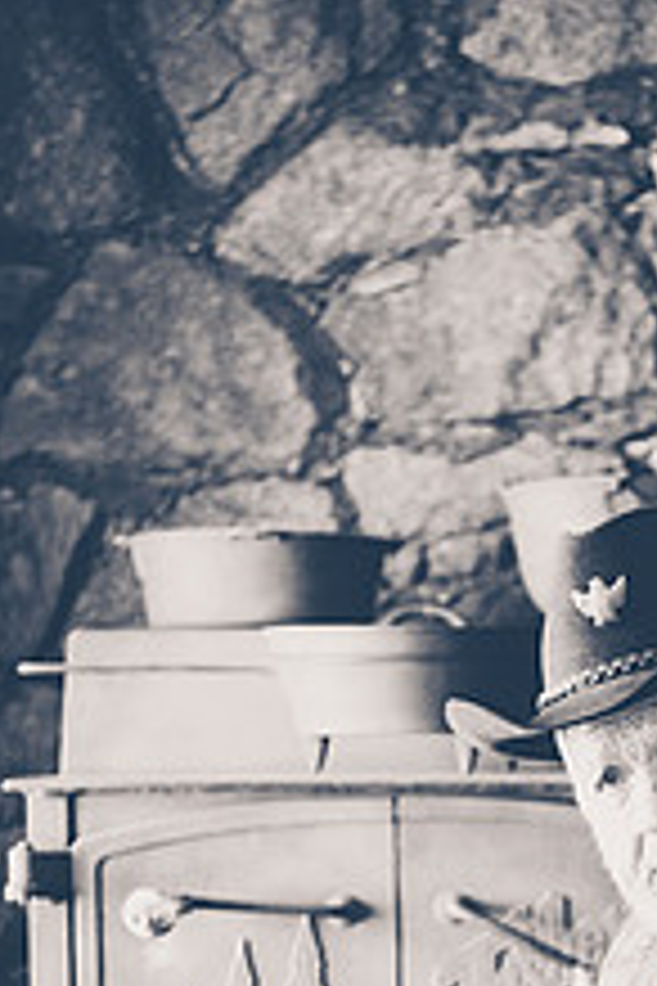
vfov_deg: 14.0
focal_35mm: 144
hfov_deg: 9.5
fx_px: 3942
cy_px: 977
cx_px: 632
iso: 8000
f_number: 2.8
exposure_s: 1/100
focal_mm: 70
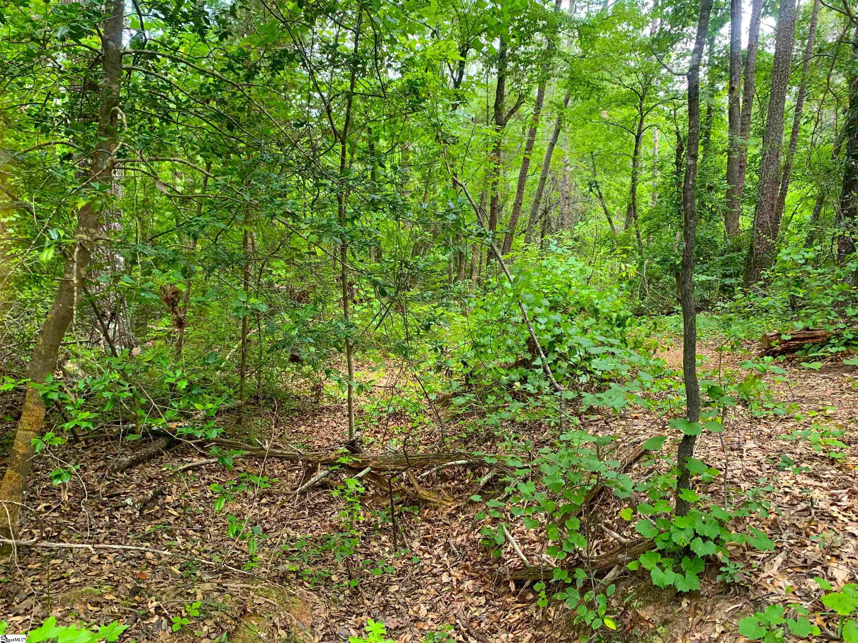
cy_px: 322
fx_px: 644
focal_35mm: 26
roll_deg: +0.5
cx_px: 429
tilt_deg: -14.3
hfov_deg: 67.3
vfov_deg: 53.1
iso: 80
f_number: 1.8
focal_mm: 4.25
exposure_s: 1/121
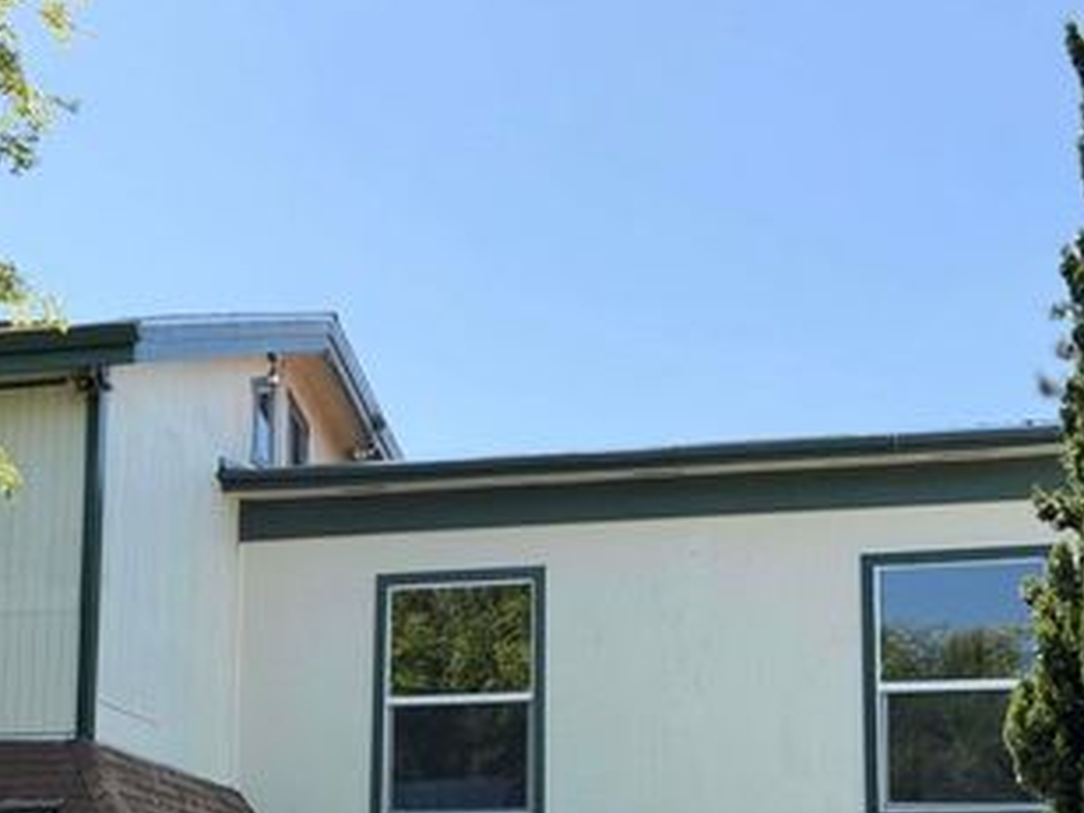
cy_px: 642
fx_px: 2443
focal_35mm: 78
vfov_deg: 18.7
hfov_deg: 24.9
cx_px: 359
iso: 80
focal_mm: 6.76
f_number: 1.78
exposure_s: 1/2762
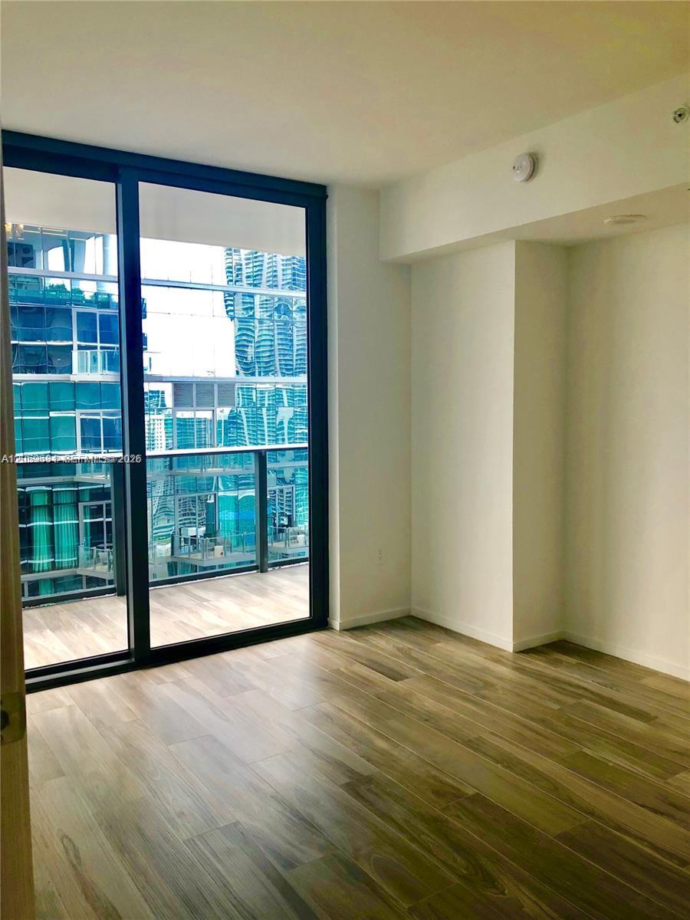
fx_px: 744
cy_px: 460
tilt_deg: -3.9
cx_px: 345
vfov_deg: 63.4
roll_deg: -0.3
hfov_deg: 49.7
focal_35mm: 28
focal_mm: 3.99
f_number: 1.8
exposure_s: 1/30
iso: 32
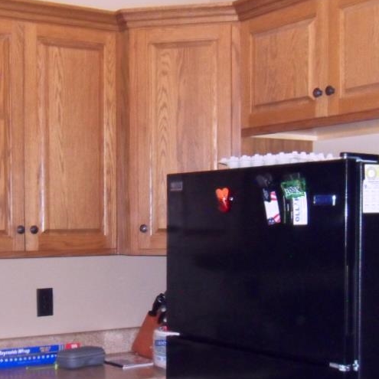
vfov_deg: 26.7
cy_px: 266
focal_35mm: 64
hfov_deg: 26.7
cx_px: 122
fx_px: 793
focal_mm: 6.3
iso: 640
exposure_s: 1/45
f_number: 3.5
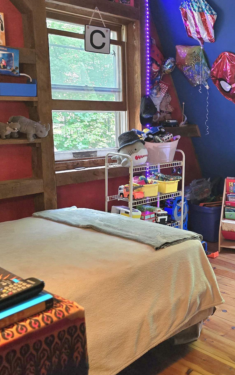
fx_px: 420
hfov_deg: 29.4
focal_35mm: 41
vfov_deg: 48.2
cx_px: 230
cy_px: 181
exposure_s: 1/120
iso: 1000
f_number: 1.7
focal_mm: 6.3
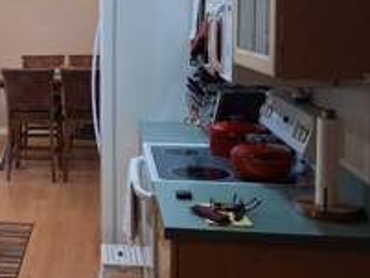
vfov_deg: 23.5
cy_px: 77
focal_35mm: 62
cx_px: -26
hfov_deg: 28.6
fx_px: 663
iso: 400
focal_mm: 3.98
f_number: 1.8
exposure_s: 1/60
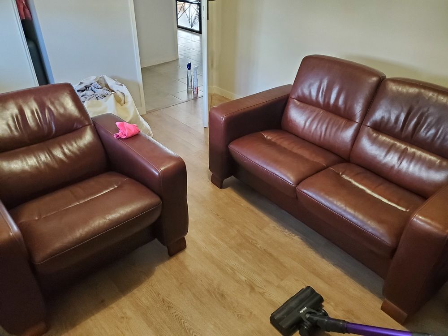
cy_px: 168
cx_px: 224
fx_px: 336
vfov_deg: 53.1
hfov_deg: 67.3
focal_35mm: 26
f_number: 1.5
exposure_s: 1/50
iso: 800
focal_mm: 4.3
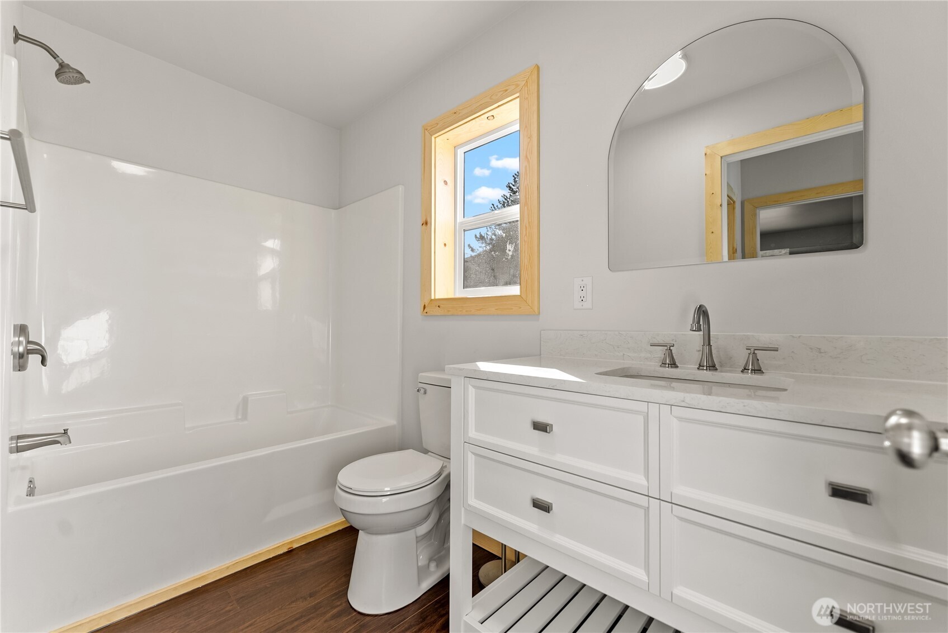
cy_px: 316
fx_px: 369
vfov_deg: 81.3
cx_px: 474
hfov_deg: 104.2
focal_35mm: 14
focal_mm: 14
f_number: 3.5
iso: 400
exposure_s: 1/50
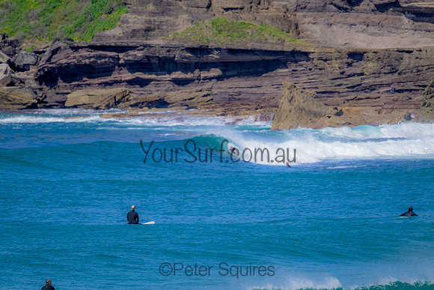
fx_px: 9646
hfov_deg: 2.6
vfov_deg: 1.7
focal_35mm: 800
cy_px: 145
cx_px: 217
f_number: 11
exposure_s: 1/1000
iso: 720
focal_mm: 800
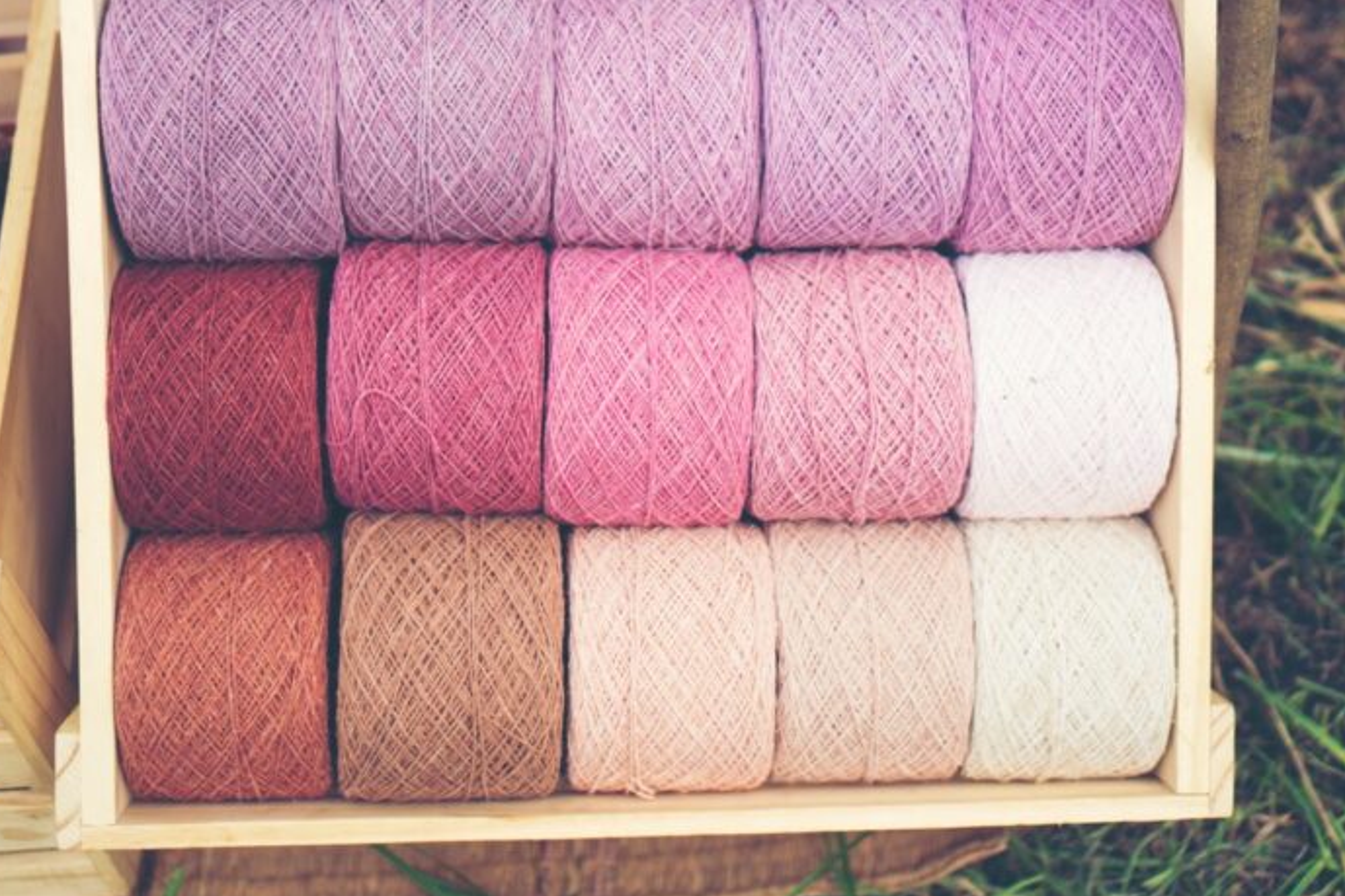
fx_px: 2187
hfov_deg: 34.2
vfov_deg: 23.1
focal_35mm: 59
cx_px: 660
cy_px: 402
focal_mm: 35
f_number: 1.8
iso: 100
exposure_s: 1/4000
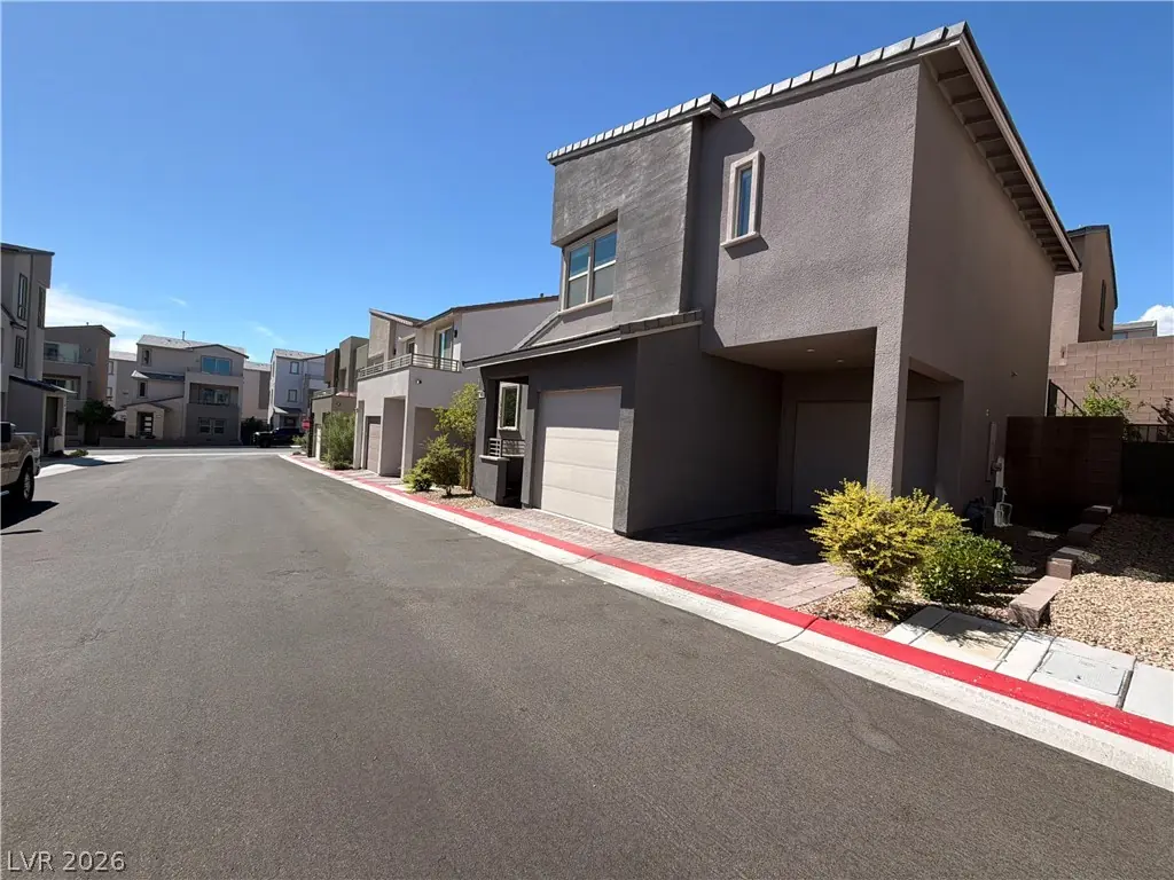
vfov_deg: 85.7
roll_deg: -3.5
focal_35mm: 14
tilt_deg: -0.9
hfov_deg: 102.1
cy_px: 440
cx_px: 587
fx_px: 475
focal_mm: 2.22
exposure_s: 1/770
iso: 25
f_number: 2.2
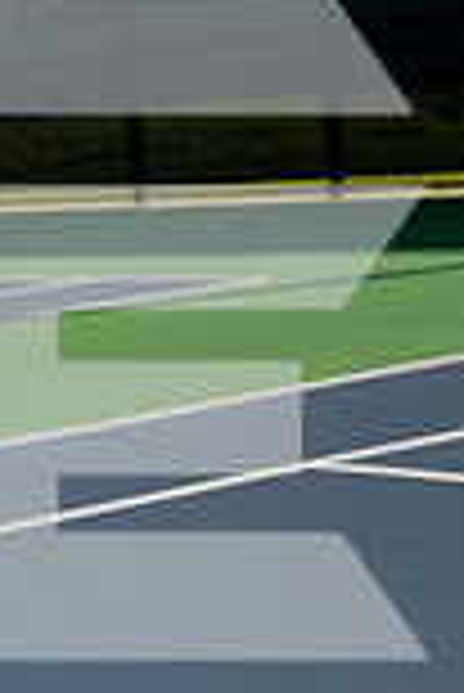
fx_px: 2469
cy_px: 425
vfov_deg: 16.0
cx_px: -721
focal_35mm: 128
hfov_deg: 9.4
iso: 100
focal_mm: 34
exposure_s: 1/250
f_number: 8
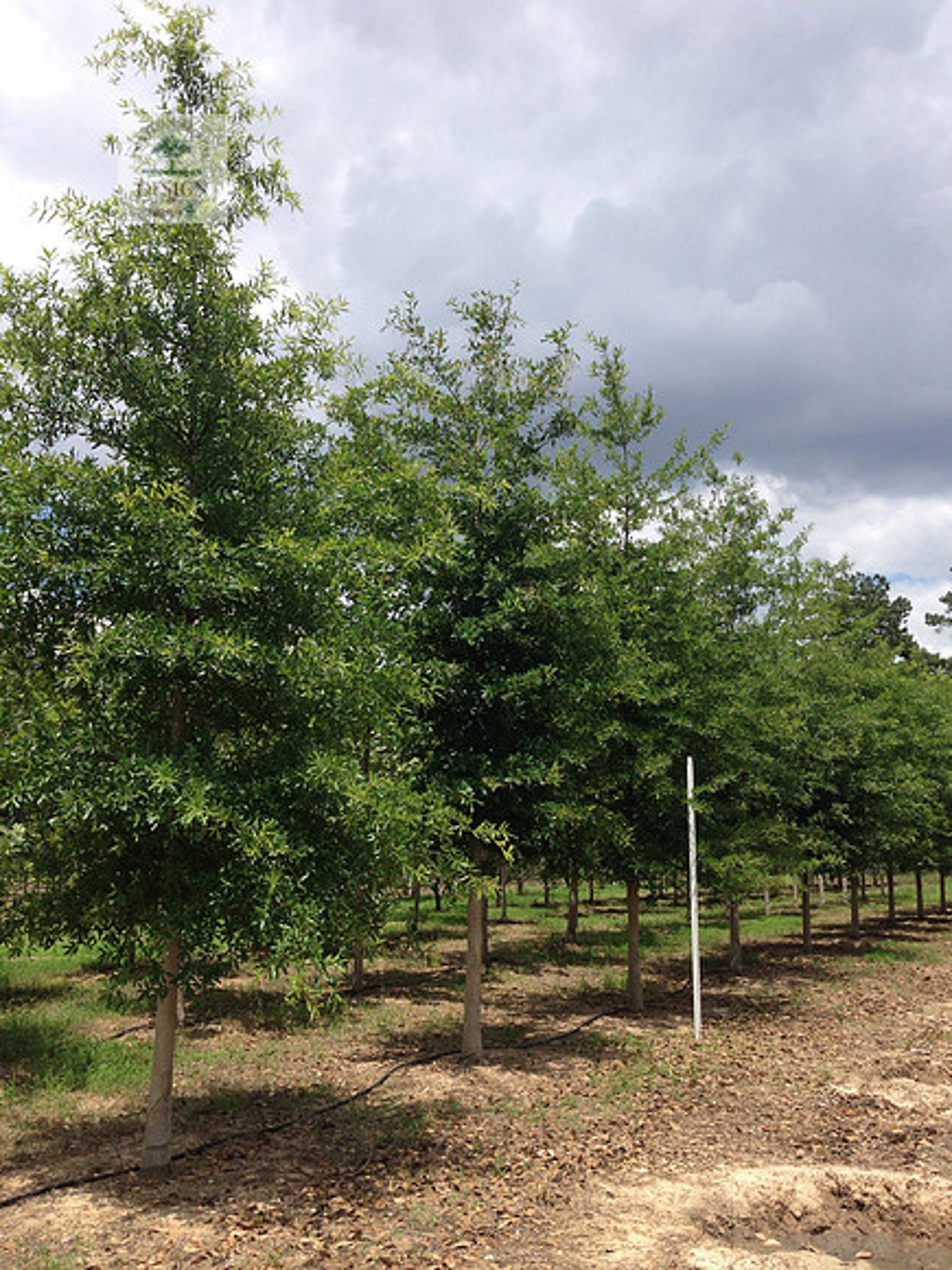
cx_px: 476
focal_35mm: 33
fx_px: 1210
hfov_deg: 42.9
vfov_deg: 55.4
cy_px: 635
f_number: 2.4
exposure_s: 1/1642
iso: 50
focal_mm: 4.12
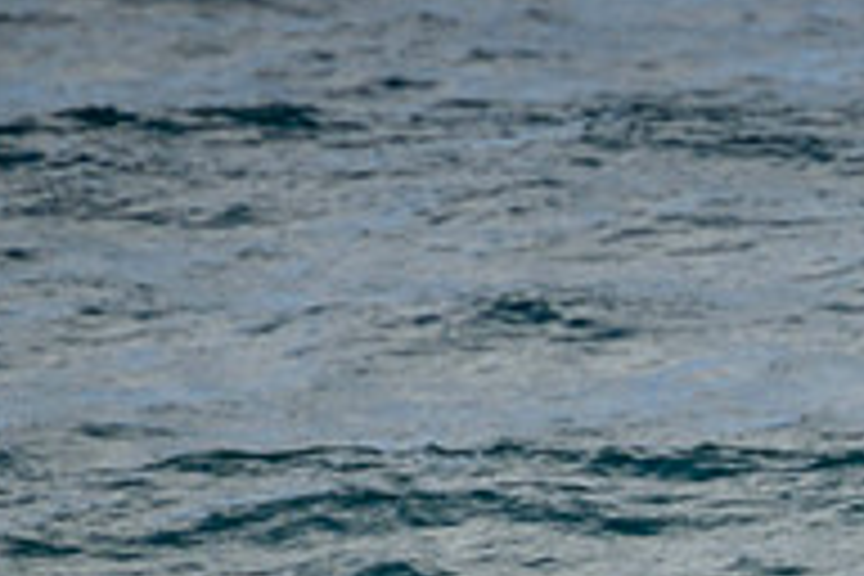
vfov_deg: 0.6
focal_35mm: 2416
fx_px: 57979
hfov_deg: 0.9
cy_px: 650
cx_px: 990
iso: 1000
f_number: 11
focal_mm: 800
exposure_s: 1/1600
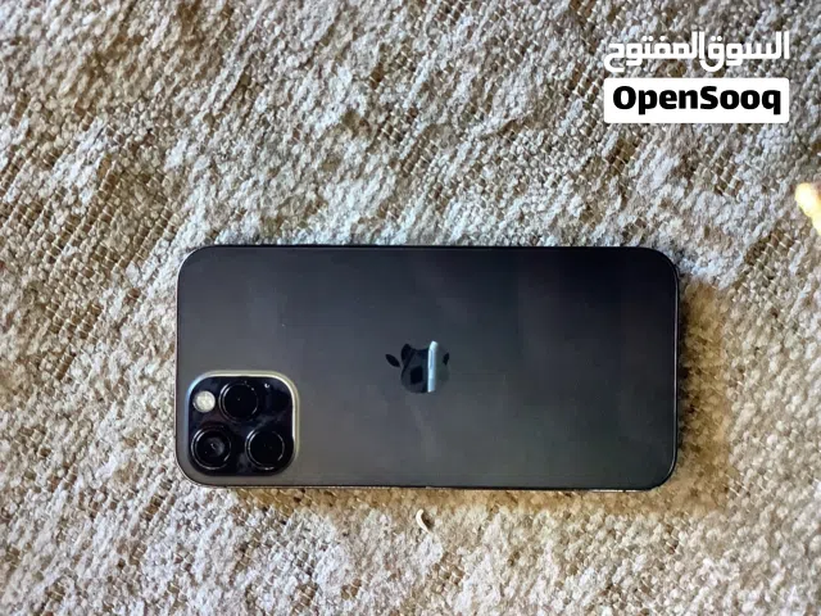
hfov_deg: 36.8
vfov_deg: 28.0
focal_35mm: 52
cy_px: 308
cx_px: 410
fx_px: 1233
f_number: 2
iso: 320
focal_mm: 6
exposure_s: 1/50
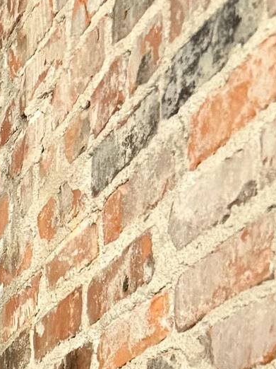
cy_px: 665
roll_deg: +0.1
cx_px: -287
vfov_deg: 15.8
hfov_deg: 12.2
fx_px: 1128
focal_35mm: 106
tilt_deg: -1.1
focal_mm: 6.76
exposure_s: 1/60
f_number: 1.78
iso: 500
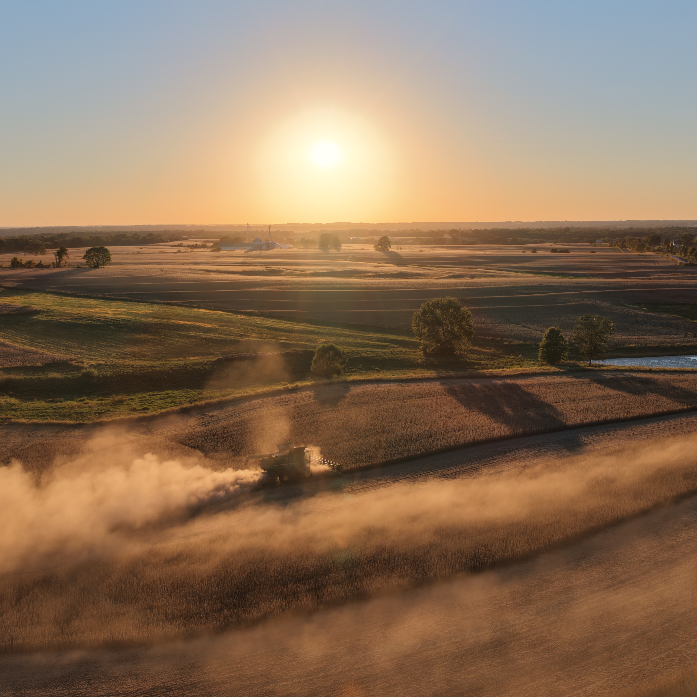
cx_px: 330
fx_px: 866
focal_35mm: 38
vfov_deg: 43.9
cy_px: 336
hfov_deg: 43.8
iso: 100
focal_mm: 14.45
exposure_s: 1/640
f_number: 2.8
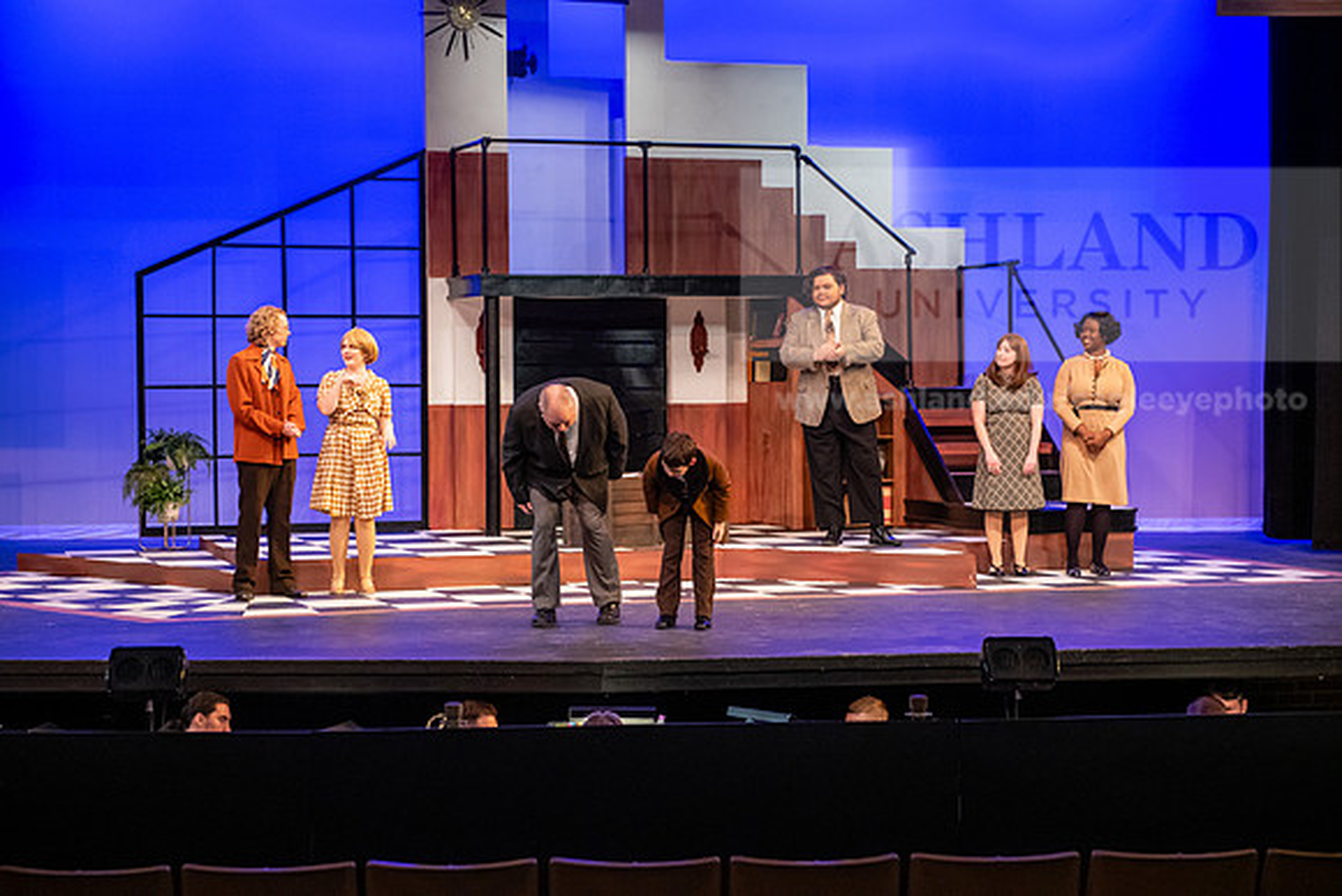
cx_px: 671
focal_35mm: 70
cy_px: 448
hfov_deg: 28.8
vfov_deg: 19.5
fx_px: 2610
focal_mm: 70
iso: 2500
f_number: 3.5
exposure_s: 1/200
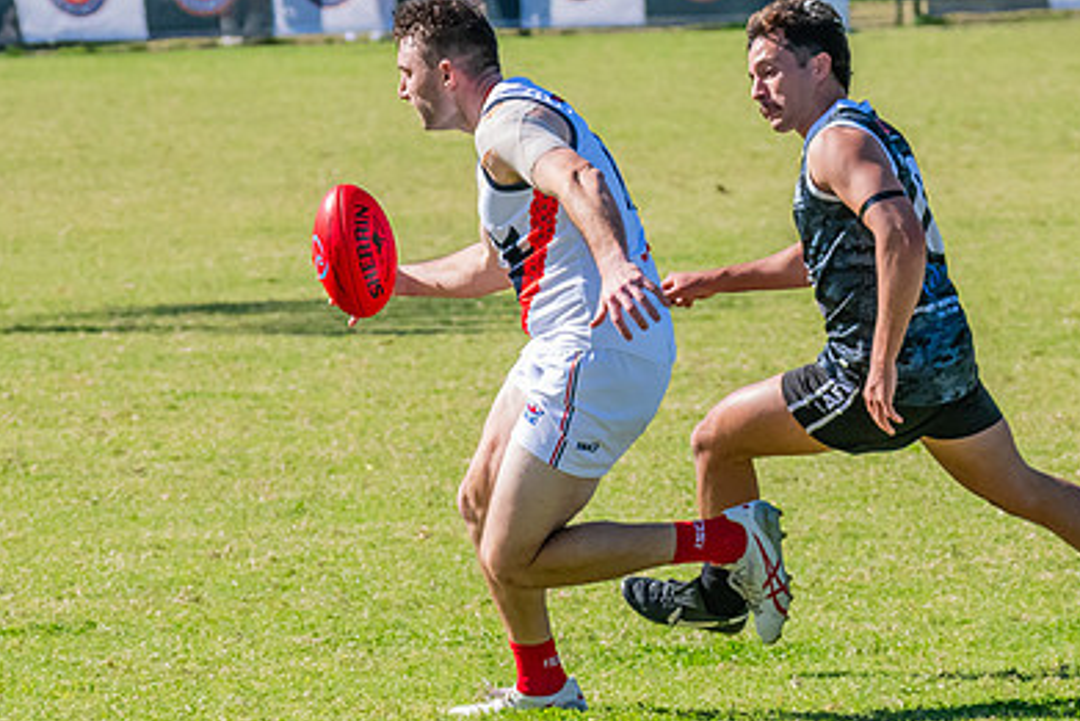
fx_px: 19326
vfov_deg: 2.1
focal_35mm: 644
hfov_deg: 3.2
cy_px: 339
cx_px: 594
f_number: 11
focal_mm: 270
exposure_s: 1/1600
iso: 1600
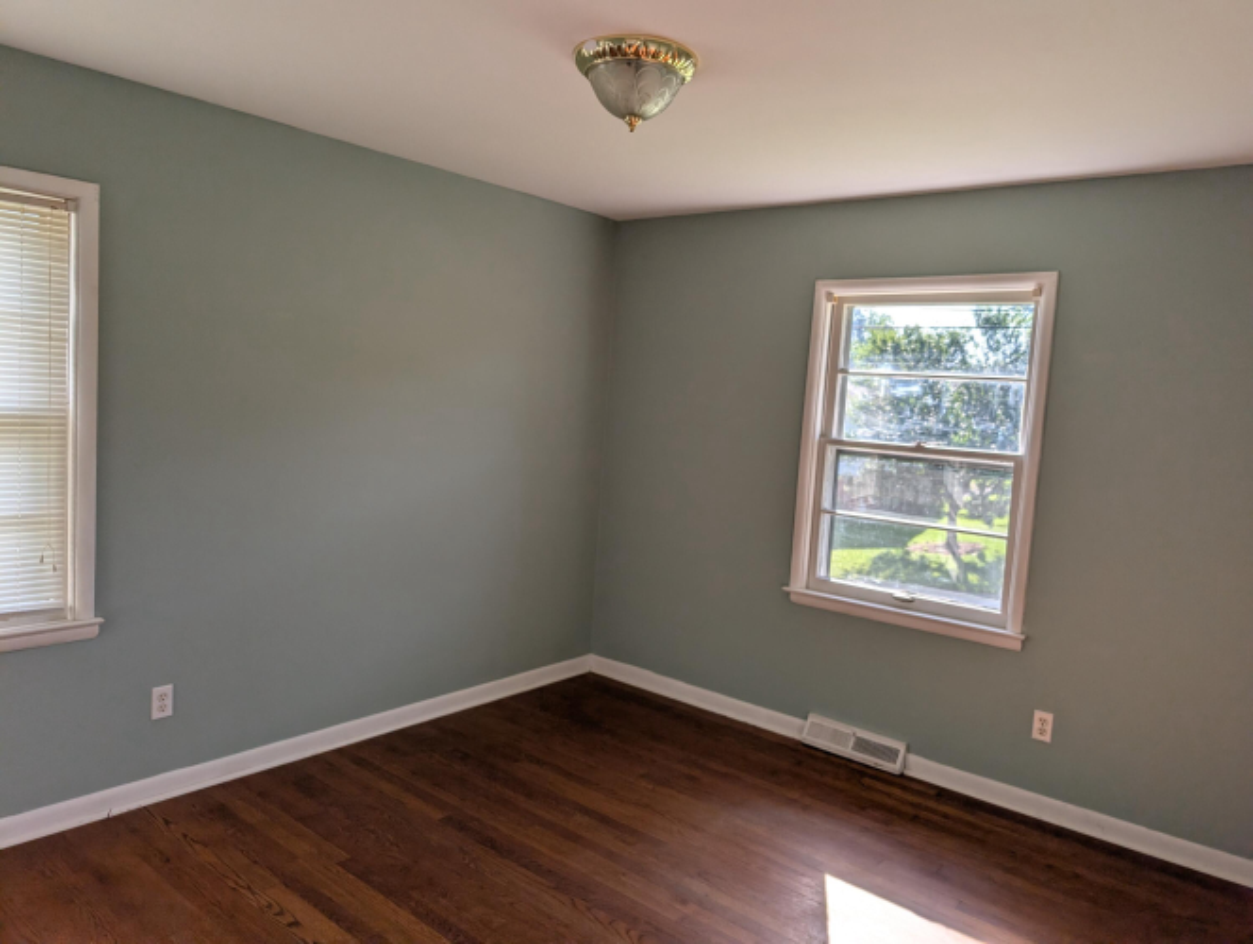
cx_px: 626
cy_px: 472
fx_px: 870
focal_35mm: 24
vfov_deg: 56.9
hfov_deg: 71.5
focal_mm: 6.9
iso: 23
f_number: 1.68
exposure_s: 1/208
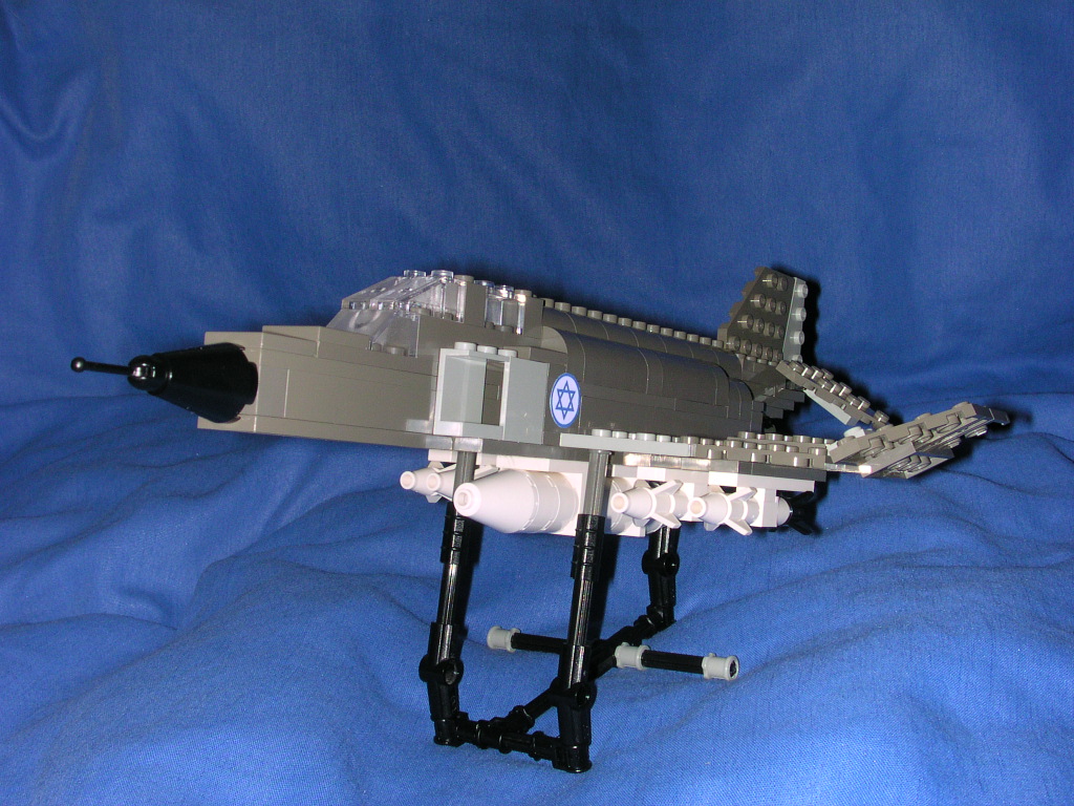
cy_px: 403
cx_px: 537
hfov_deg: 38.9
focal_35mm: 49
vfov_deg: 29.7
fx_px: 1520
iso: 100
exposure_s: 1/60
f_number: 5.2
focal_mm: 7.5
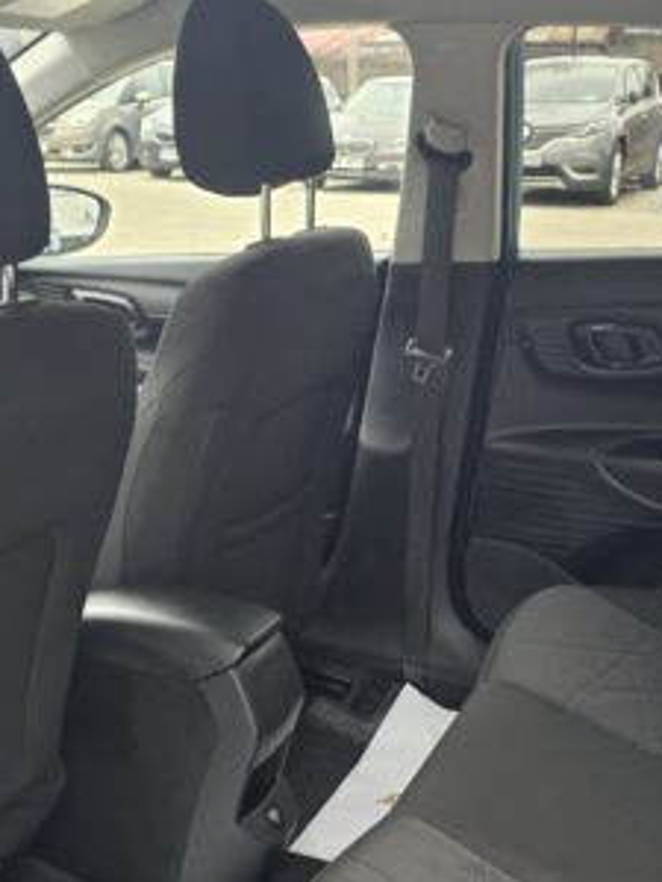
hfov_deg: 31.5
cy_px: 612
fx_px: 1173
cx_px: 385
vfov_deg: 40.5
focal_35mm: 46
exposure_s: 1/100
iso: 160
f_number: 1.7
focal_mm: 6.3
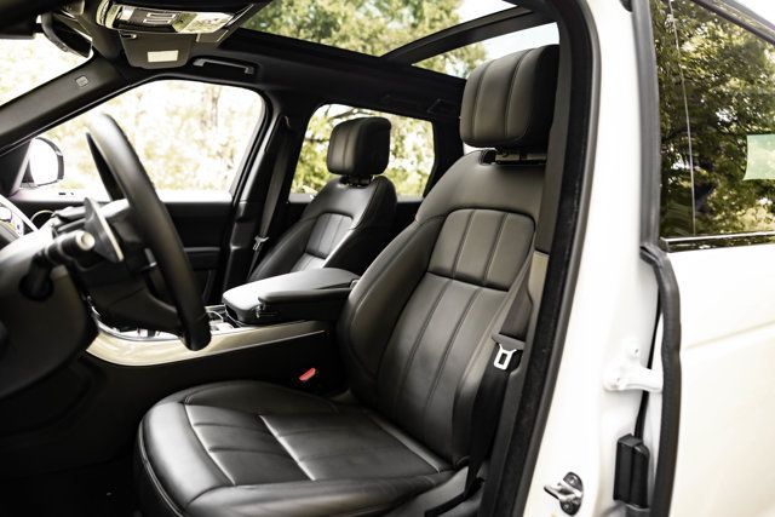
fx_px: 517
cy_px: 258
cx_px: 388
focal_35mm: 24
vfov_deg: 53.2
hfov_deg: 73.7
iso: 500
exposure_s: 1/200
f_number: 2.8
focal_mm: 24
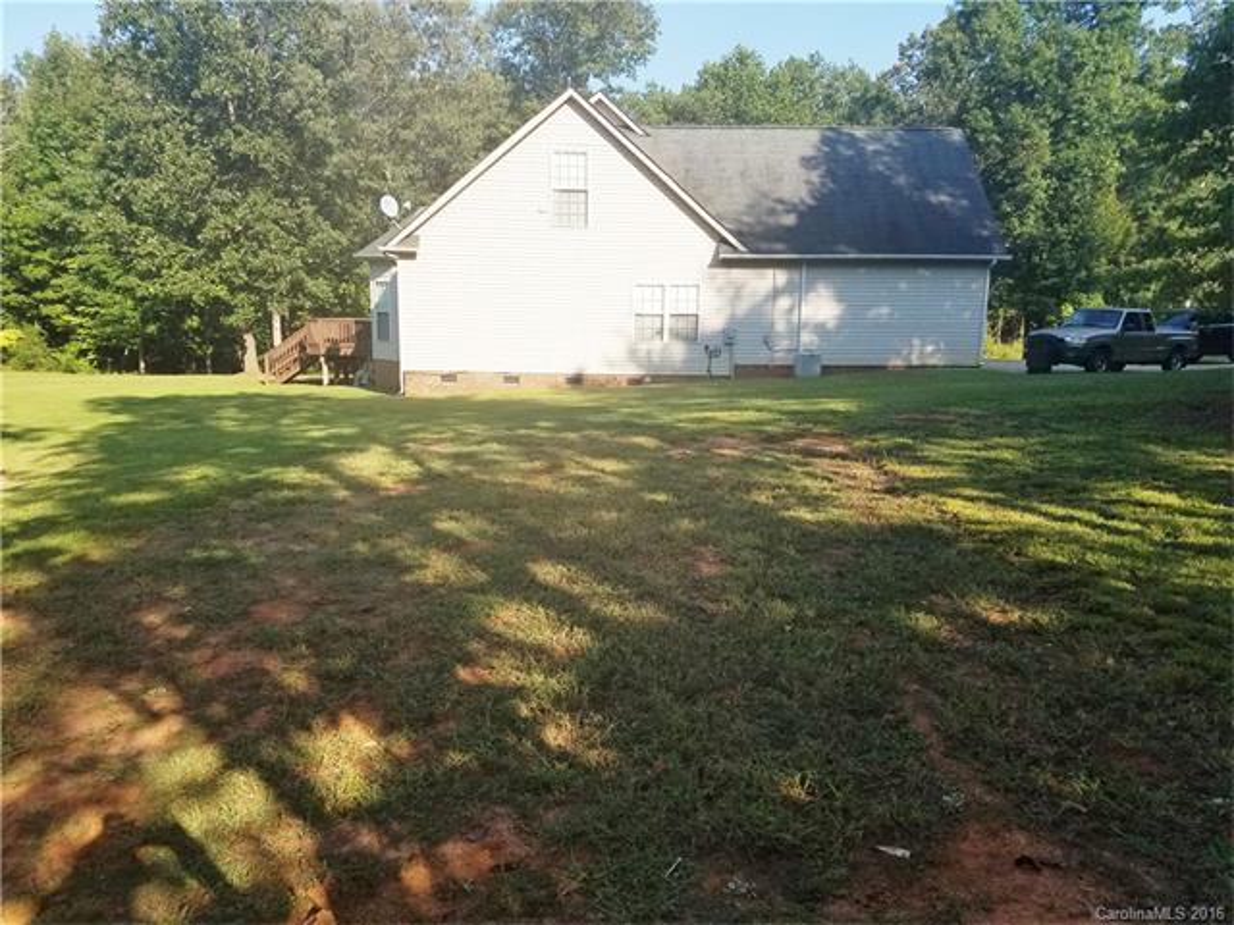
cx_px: 617
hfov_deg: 67.3
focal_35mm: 26
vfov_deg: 53.1
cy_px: 462
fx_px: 927
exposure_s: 1/2028
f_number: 1.7
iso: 50
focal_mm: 4.2
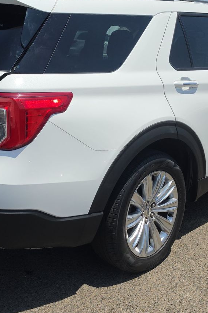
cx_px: 84
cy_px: 104
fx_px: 390
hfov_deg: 29.8
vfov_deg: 43.0
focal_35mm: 45
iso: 49
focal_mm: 6.5
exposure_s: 1/7940
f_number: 1.4
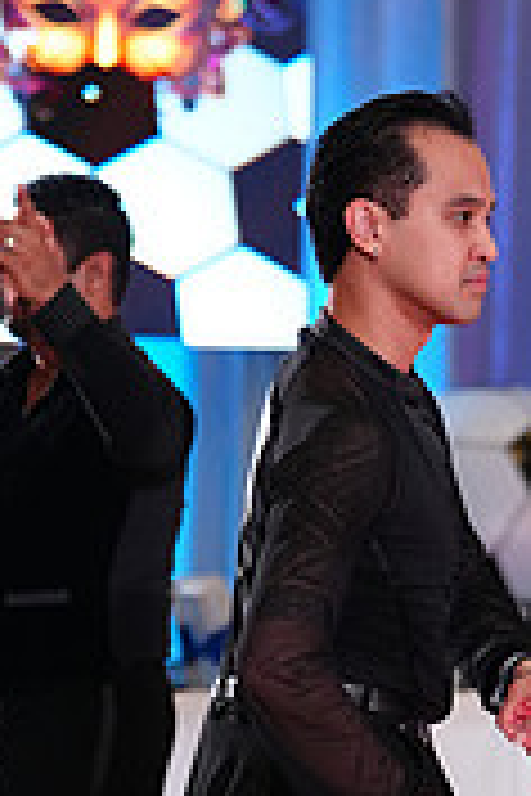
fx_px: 6018
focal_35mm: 272
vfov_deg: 7.5
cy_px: 949
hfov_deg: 5.0
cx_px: 709
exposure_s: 1/640
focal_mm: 83
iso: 2000
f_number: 2.8
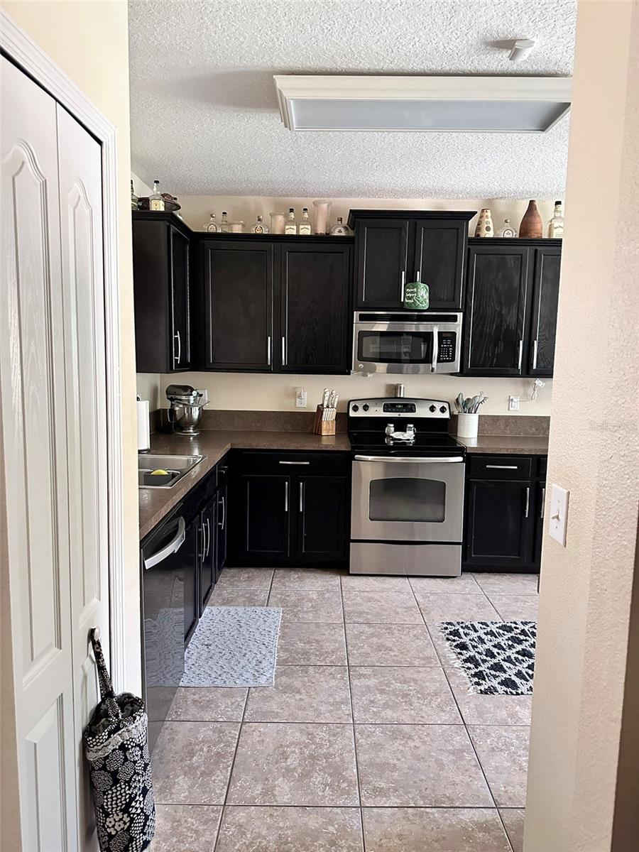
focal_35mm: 24
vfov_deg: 71.6
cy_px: 426
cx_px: 320
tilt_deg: -6.4
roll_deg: -1.6
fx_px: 591
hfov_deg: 56.8
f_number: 1.78
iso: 800
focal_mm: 6.86
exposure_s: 1/60
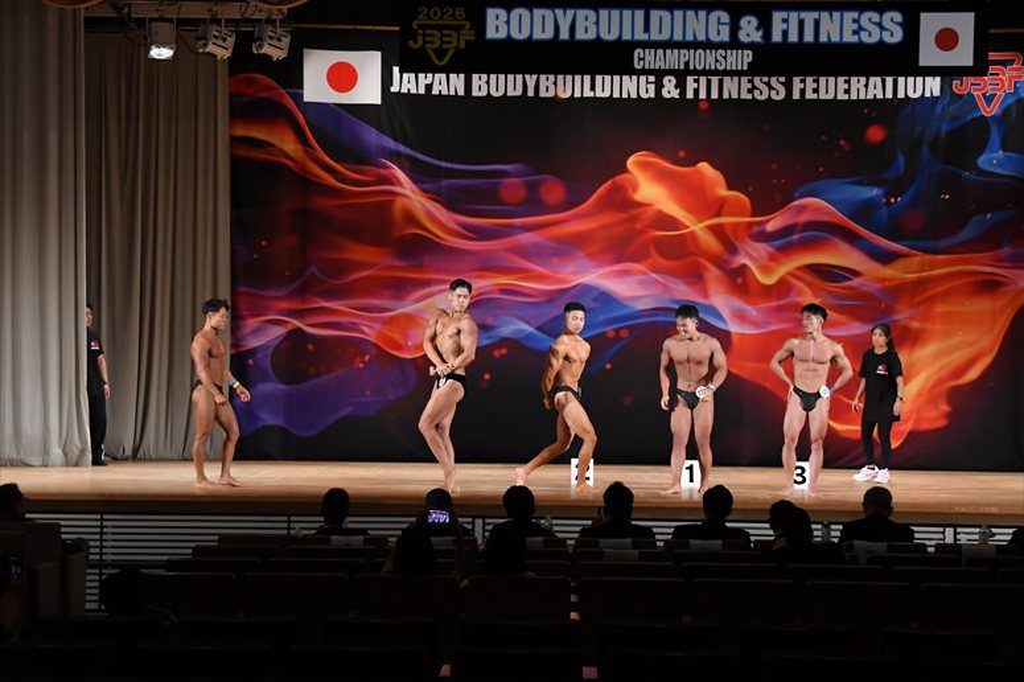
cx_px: 512
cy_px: 341
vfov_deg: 18.2
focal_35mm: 75
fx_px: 2132
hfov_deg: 27.0
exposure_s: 1/400
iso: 3200
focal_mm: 50
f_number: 5.6
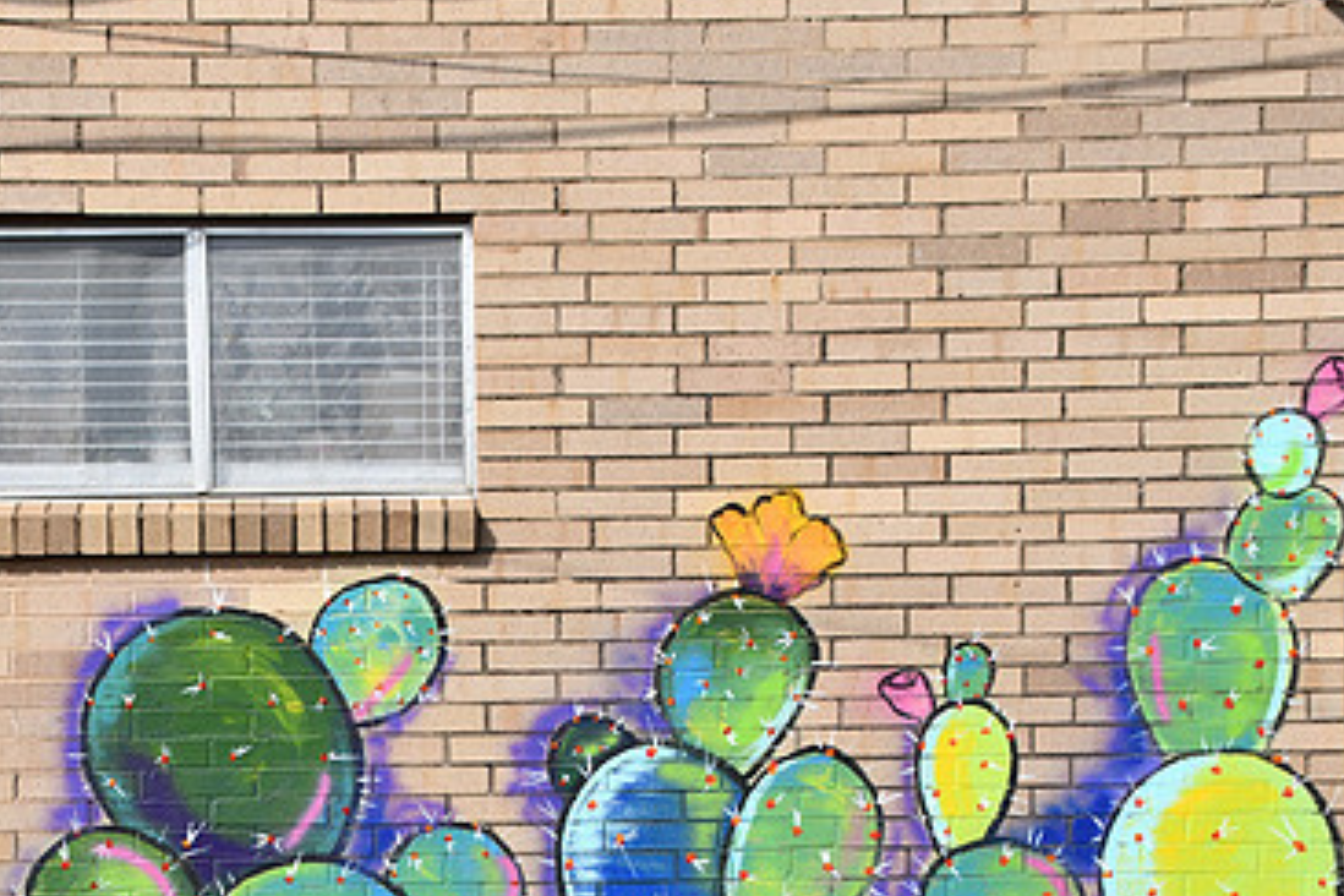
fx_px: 3546
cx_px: 459
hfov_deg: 21.4
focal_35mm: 95
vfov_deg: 14.3
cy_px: 692
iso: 100
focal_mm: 40
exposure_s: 1/320
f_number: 9
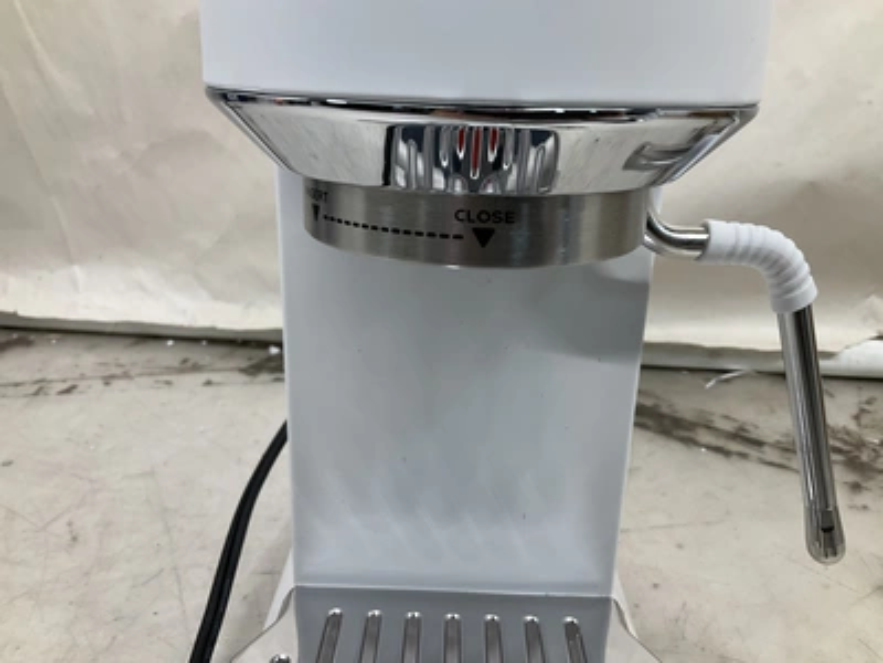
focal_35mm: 29
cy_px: 332
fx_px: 740
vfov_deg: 48.2
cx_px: 442
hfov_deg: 61.7
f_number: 1.8
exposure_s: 1/120
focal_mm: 3
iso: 40
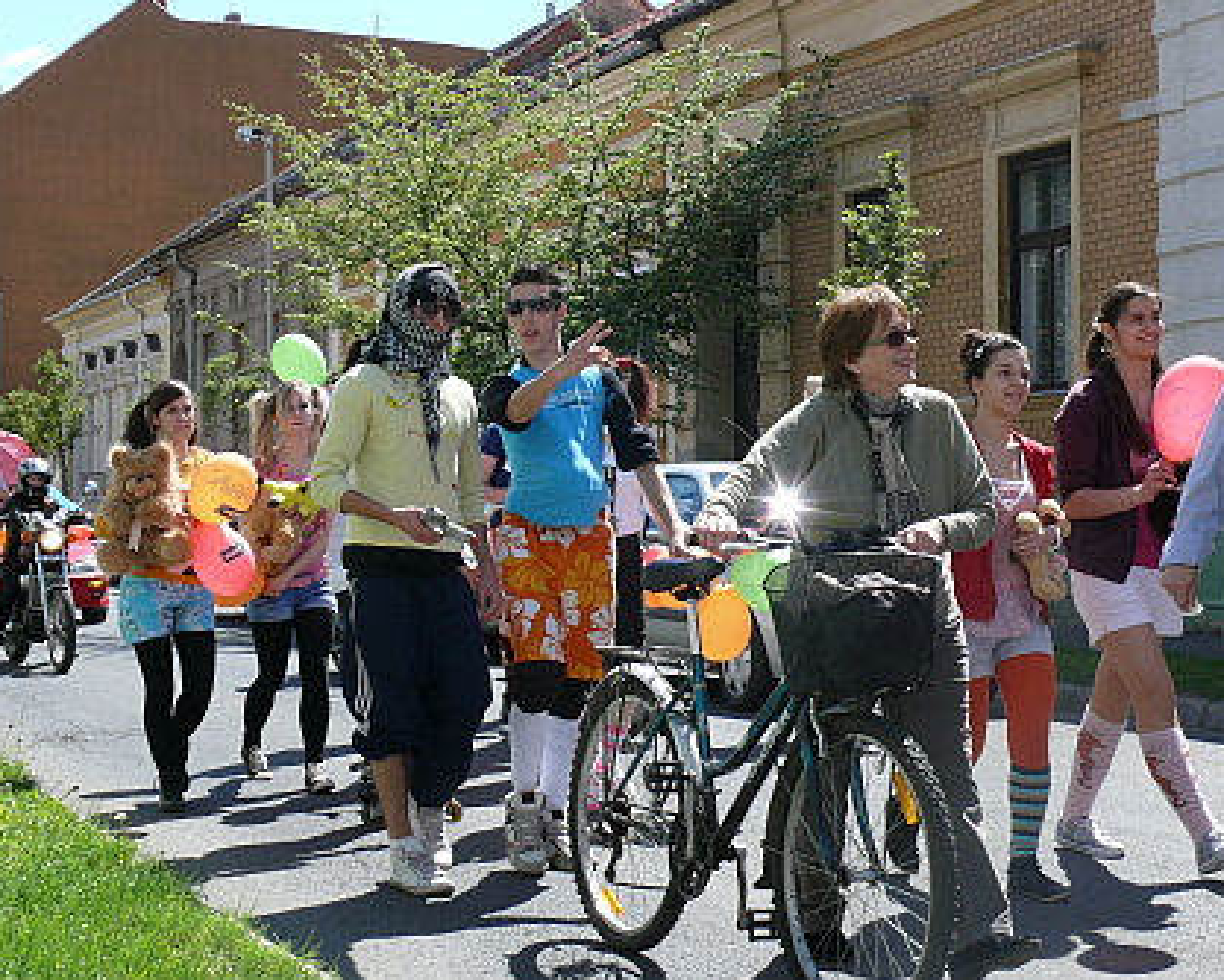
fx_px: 2175
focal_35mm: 60
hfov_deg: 31.4
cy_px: 487
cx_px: 652
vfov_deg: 25.4
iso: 100
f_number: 5.6
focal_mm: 9.8
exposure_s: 1/320
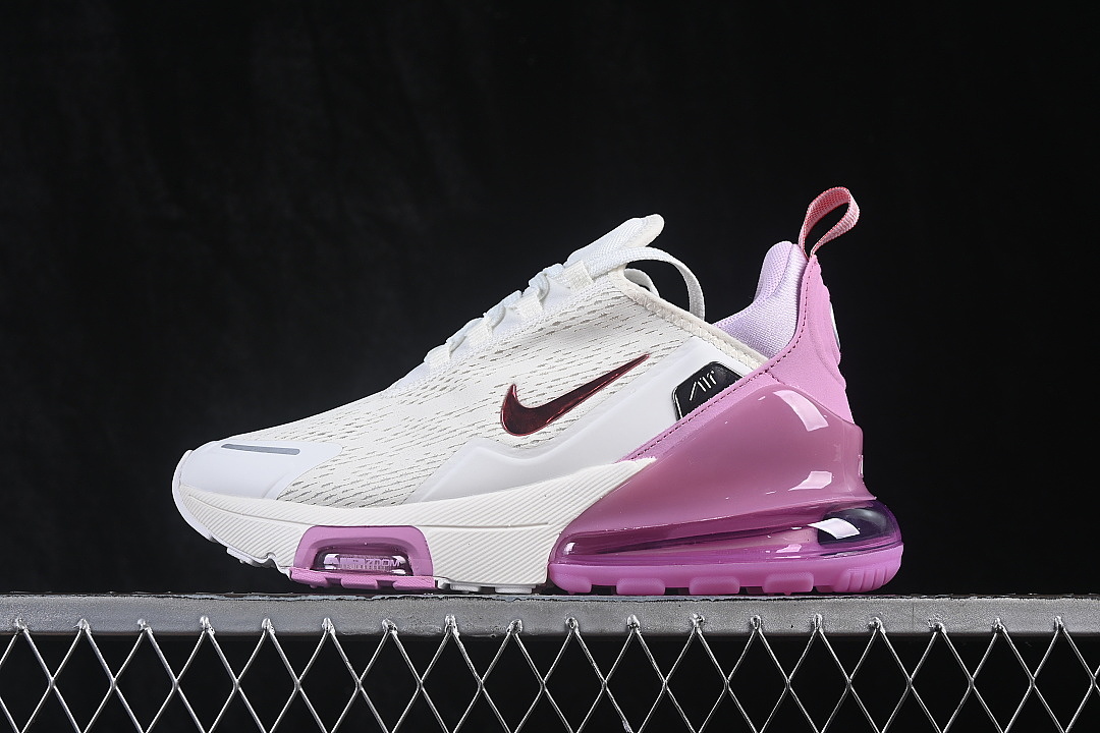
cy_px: 366
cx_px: 550
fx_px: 2291
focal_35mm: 75
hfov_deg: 27.0
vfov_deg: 18.2
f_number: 8
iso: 160
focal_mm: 50
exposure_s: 1/80
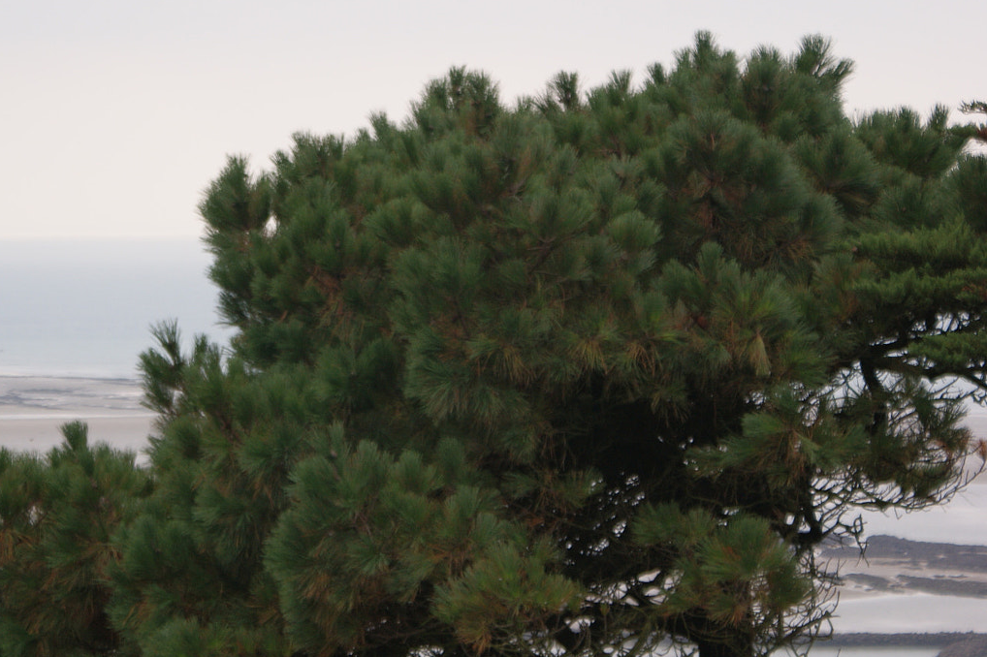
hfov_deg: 12.4
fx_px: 4522
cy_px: 347
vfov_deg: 8.3
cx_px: 251
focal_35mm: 165
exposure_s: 1/125
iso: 100
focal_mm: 70
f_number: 5.6
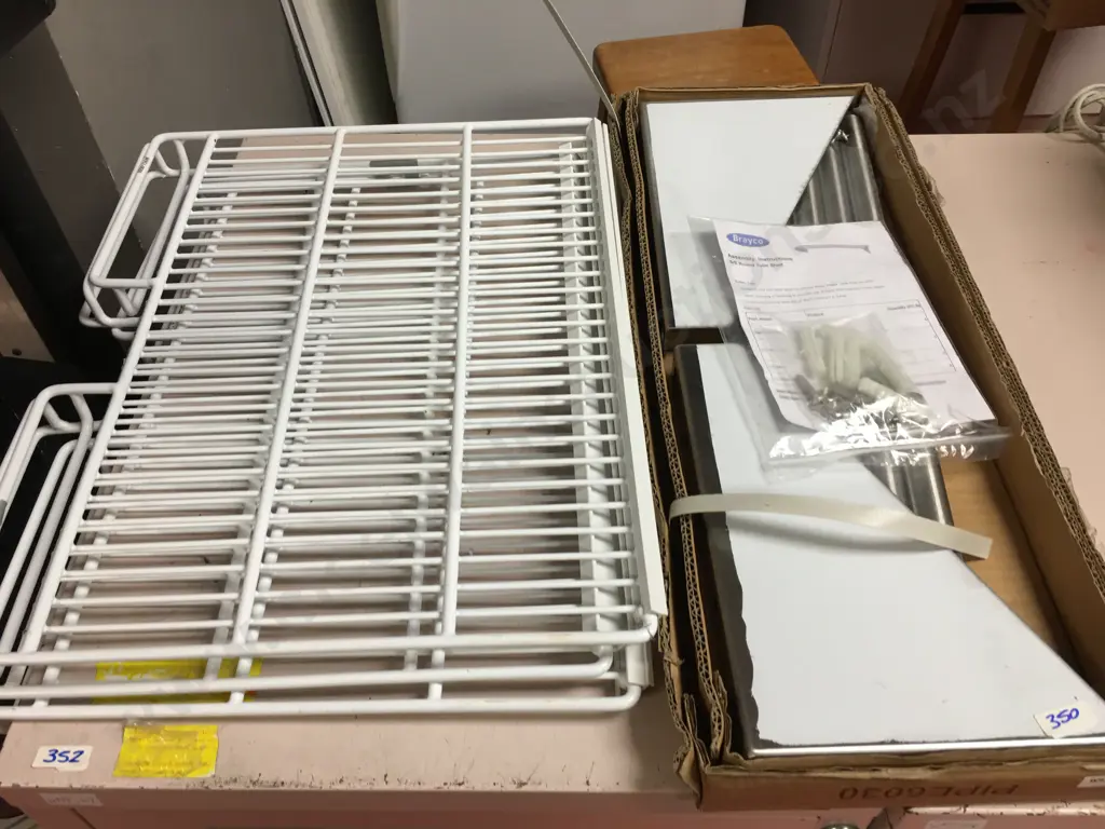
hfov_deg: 61.7
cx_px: 552
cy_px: 414
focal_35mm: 29
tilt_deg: -43.5
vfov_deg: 48.2
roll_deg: +2.3
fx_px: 926
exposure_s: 1/17
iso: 40
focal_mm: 4.15
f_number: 2.2
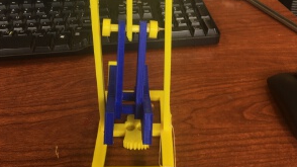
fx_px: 338
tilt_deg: -25.1
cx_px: 148
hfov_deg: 47.4
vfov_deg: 26.0
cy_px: -6
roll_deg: +1.2
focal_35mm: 43
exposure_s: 1/40
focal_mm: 4.15
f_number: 2.2
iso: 25
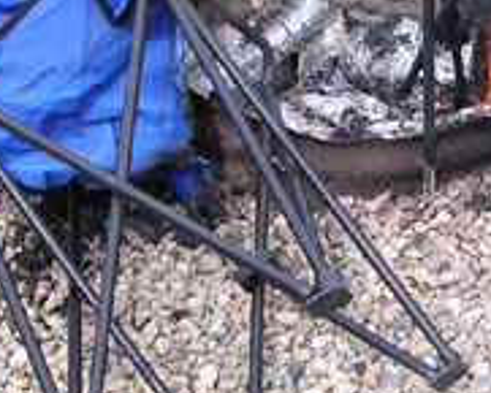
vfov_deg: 13.8
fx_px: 1614
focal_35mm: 111
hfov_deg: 17.1
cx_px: 399
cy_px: 34
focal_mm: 7.5
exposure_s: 1/341
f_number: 3.1
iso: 100
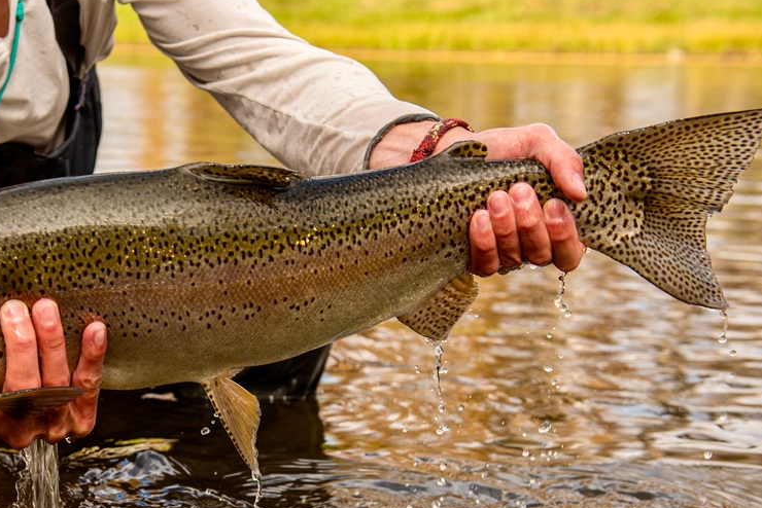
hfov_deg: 27.3
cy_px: 398
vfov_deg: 18.5
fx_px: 1546
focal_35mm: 73
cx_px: 176
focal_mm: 45
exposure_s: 1/640
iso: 100
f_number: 3.5
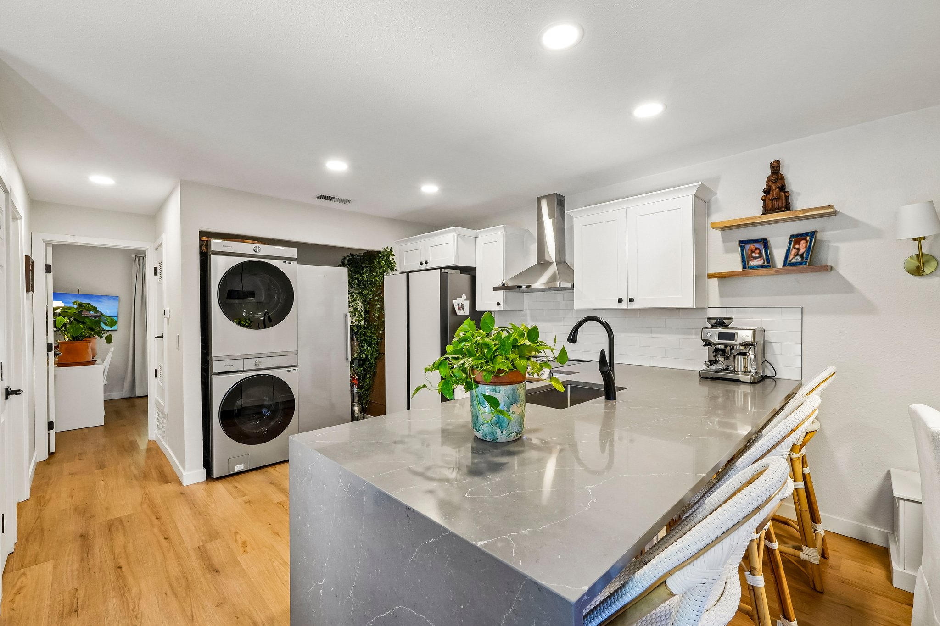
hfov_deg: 100.4
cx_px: 470
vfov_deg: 77.3
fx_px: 392
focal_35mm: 15
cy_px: 313
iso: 800
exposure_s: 1/13
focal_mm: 10
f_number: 8
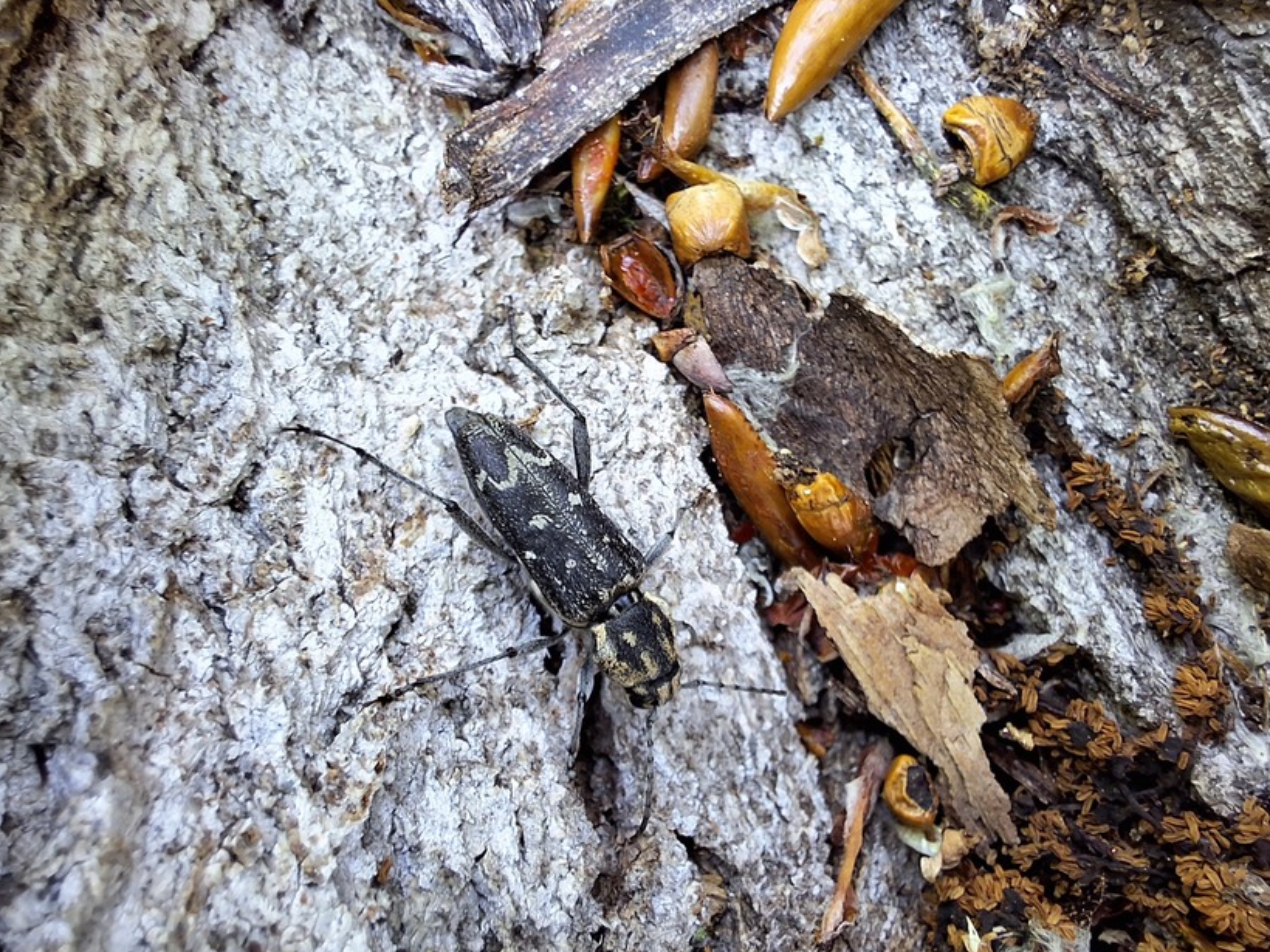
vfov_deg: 53.1
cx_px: 645
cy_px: 478
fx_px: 954
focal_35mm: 26
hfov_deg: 67.3
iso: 50
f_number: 2.4
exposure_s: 1/33
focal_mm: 2.13
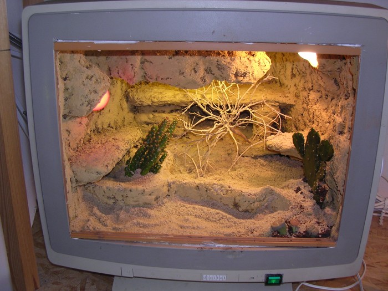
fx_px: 426
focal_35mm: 38
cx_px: 194
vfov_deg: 37.7
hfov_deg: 49.0
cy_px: 146
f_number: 2.8
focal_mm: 5.8
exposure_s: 1/30
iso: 100
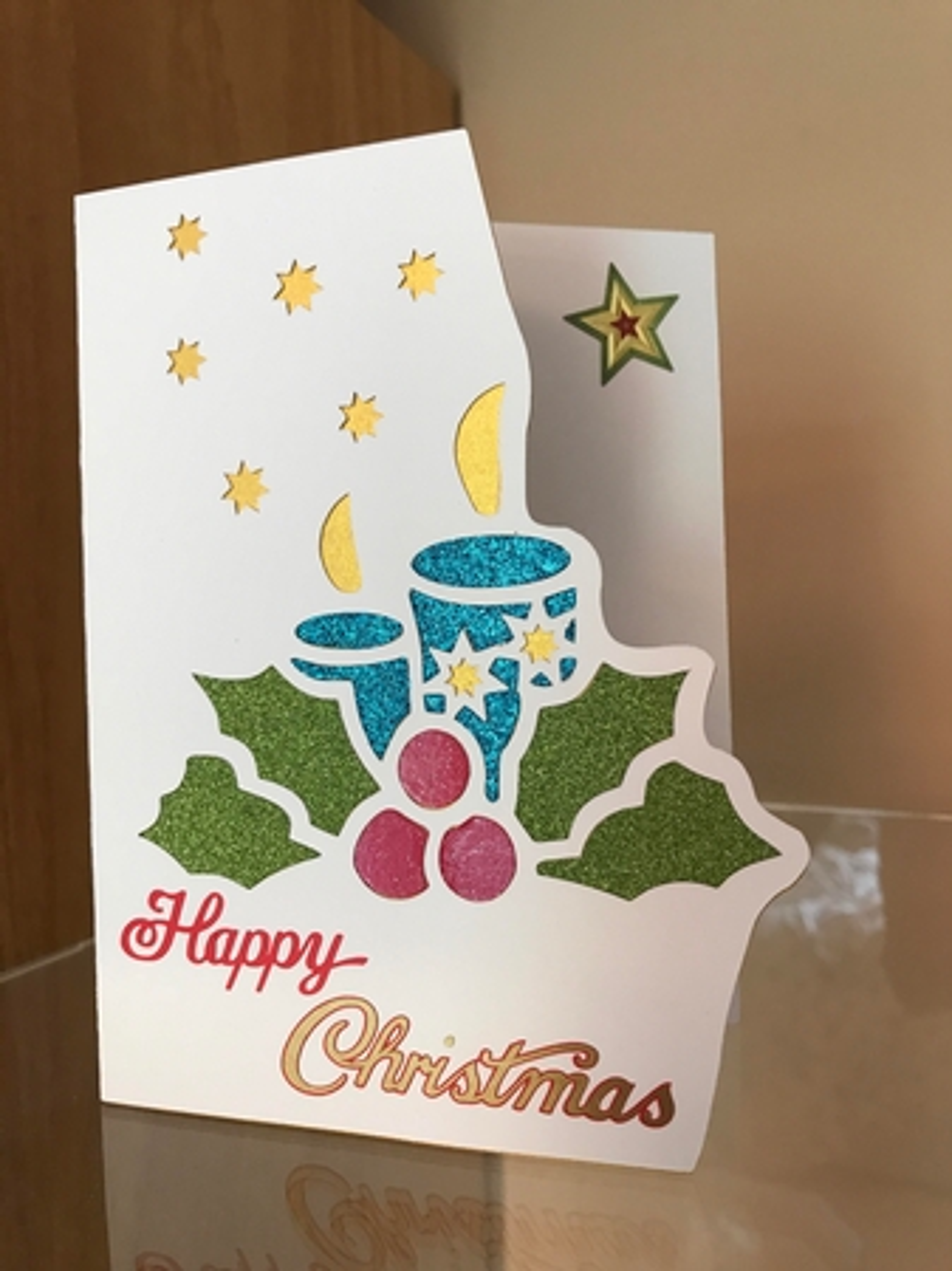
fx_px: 1028
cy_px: 636
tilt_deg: -2.7
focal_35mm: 28
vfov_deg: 63.5
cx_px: 476
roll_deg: +1.8
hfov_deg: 49.7
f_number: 1.8
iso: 50
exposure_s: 1/17
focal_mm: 3.99
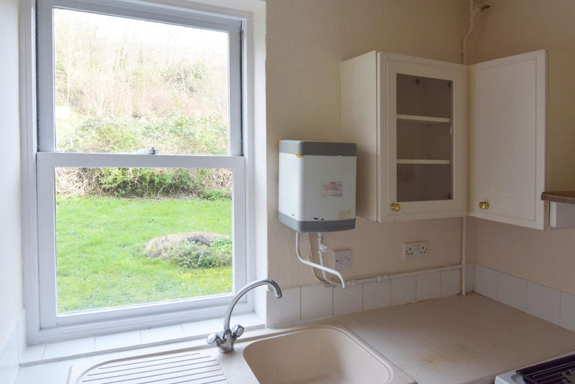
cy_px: 175
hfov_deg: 76.1
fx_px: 368
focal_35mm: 23
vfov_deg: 55.1
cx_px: 294
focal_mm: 12
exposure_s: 1/125
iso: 640
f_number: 7.1
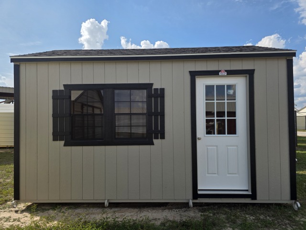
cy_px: 115
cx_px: 153
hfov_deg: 73.9
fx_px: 203
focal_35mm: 23
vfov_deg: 58.9
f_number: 1.7
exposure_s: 1/6150
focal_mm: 6.3
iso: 80
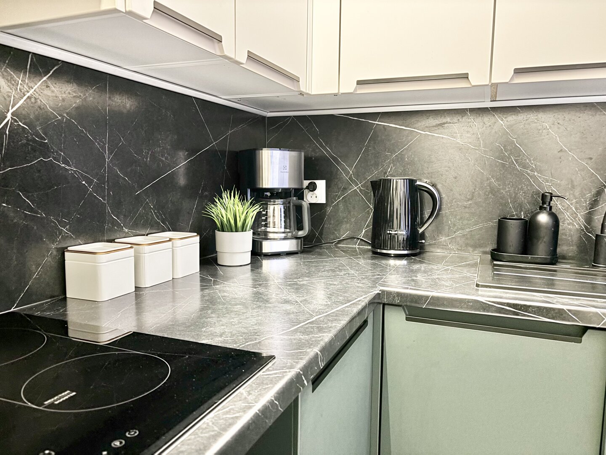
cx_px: 303
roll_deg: -0.5
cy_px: 228
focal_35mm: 26
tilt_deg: -6.6
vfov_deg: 53.1
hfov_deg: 67.3
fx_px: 455
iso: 800
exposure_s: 1/17
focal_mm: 5.96
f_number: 1.6
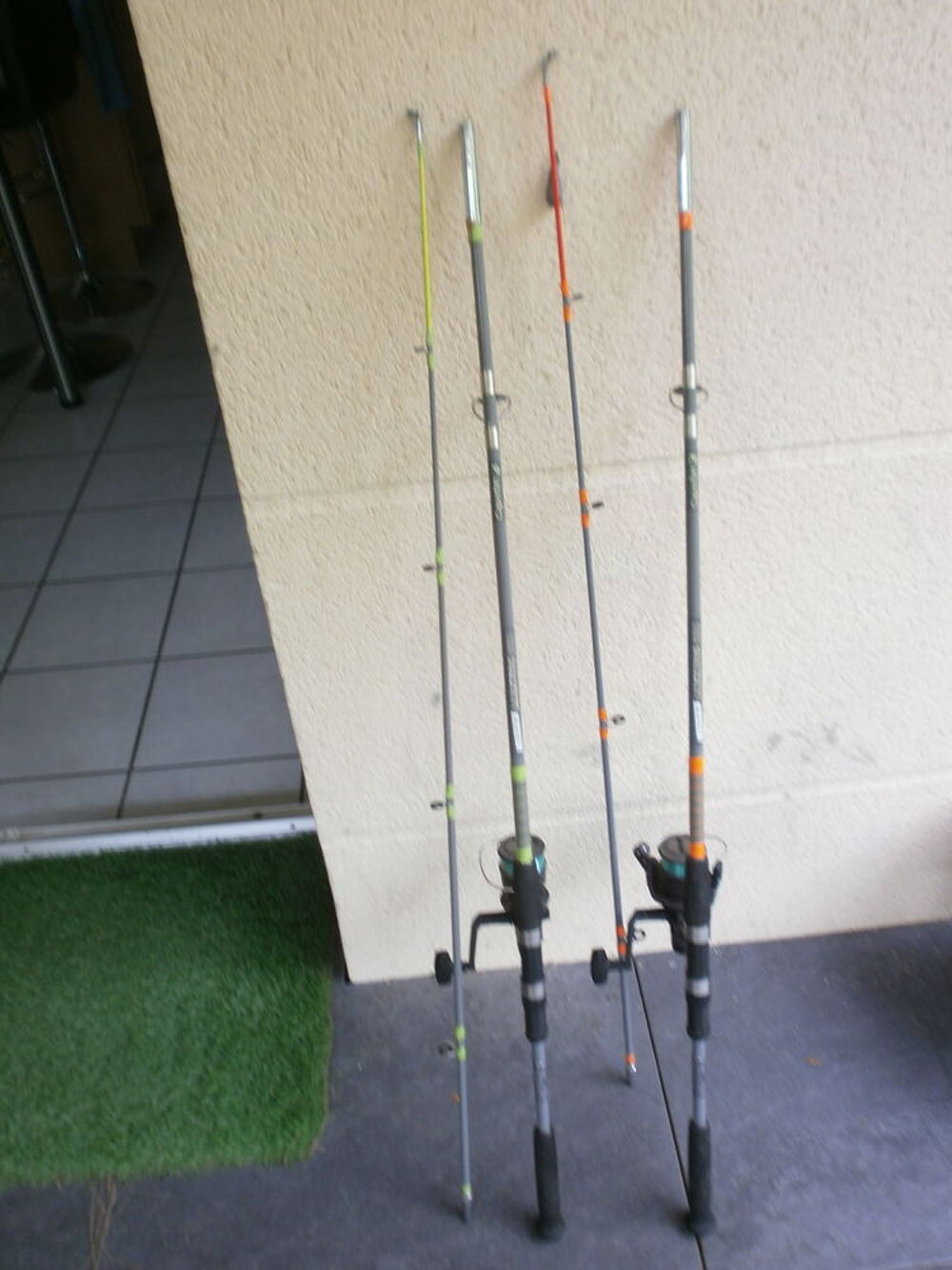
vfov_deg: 65.3
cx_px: 476
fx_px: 990
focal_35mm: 27
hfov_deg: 51.4
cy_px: 635
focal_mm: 4.8
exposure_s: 1/40
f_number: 2.9
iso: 100
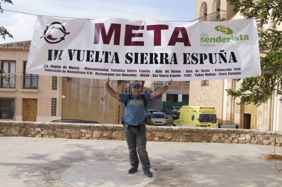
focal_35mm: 36
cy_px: 94
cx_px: 141
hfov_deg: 53.2
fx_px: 282
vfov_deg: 36.8
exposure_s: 1/800
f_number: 5
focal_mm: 24
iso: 200
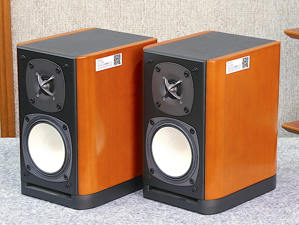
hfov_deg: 14.6
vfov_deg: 11.0
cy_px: 112
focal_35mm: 135
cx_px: 150
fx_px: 1166
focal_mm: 24.2
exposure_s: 1/2
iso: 100
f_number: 5.3
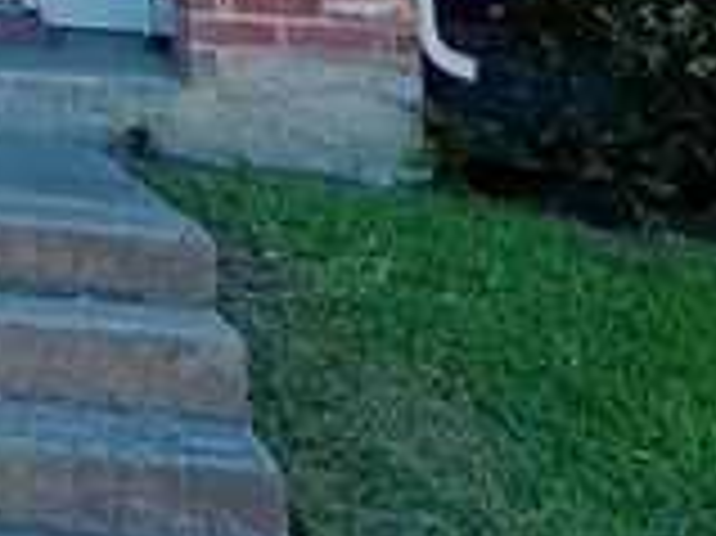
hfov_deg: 15.7
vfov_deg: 10.9
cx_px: -829
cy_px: -1077
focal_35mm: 90
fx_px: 1860
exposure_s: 1/770
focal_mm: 2.22
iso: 25
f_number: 2.2
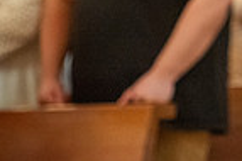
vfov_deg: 1.7
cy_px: -128
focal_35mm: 811
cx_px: 342
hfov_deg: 2.5
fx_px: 5445
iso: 2000
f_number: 2.8
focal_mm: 200
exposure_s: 1/160
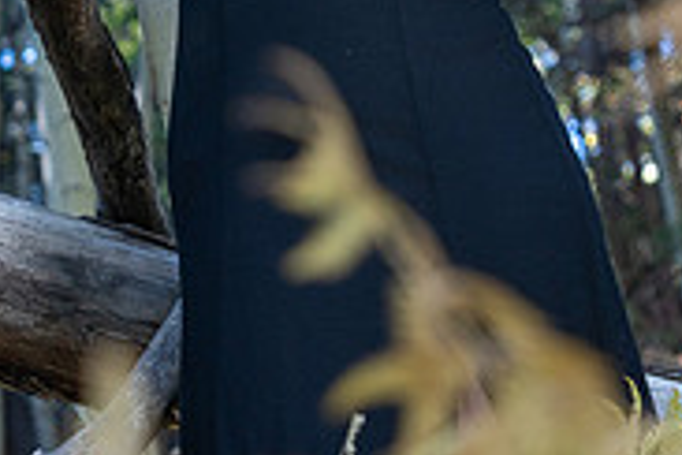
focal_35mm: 244
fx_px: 4622
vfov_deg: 5.6
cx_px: 652
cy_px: 47
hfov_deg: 8.4
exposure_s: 1/160
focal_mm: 77
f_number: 5.6
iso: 640
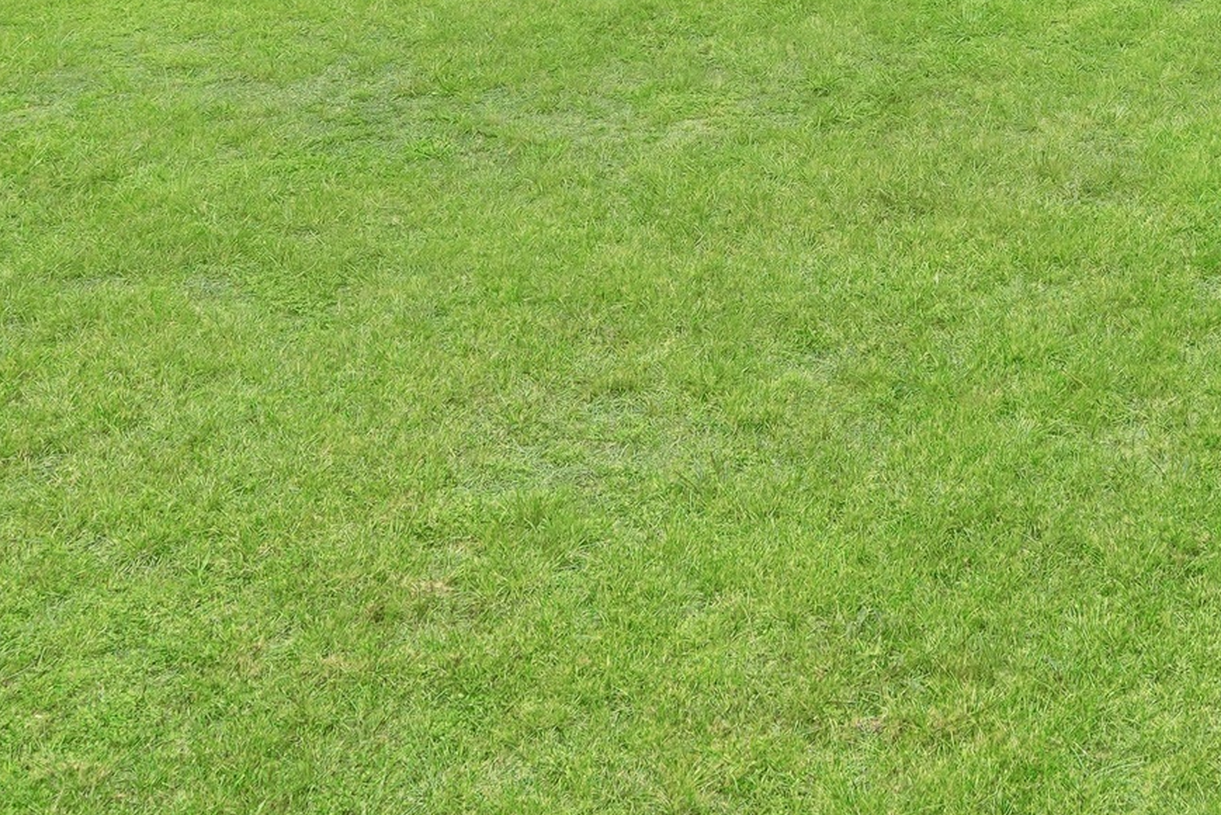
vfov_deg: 23.0
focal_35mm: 53
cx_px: 984
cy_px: -218
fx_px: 1798
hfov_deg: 36.2
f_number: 8
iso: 100
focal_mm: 10
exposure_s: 1/125
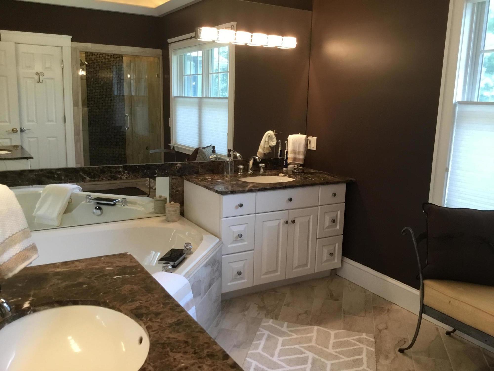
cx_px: 247
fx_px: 442
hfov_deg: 58.4
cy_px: 186
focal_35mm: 31
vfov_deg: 45.4
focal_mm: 3.3
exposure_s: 1/33
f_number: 2.4
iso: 64
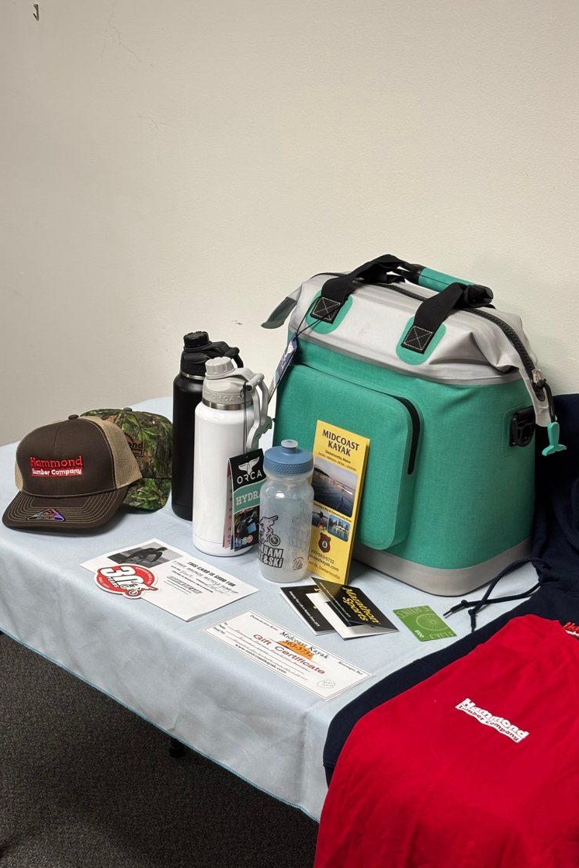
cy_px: 425
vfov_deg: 34.5
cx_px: 303
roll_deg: -4.1
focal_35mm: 58
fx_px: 1399
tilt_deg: -22.7
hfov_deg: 23.4
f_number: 1.6
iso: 125
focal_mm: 5.96
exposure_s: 1/60
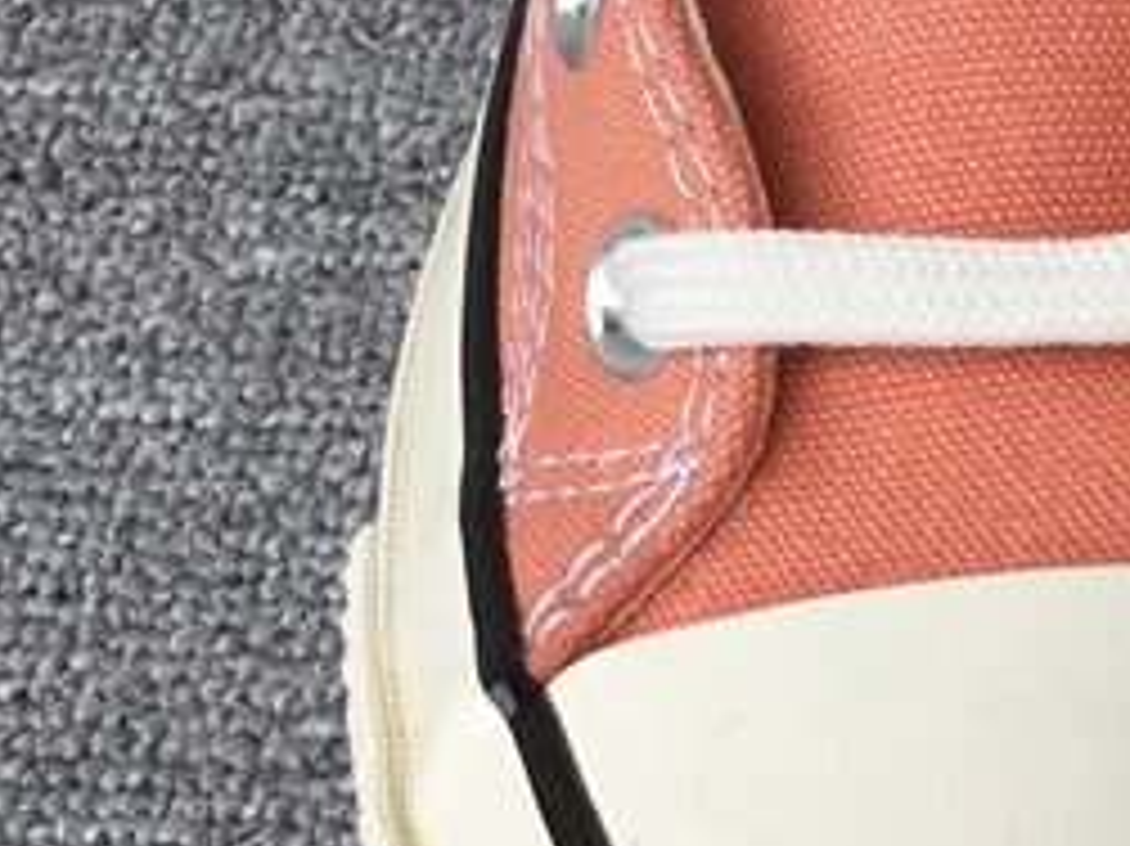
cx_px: 1612
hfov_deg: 18.0
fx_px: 3230
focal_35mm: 99
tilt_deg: -52.4
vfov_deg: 14.9
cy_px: 468
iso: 25
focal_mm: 3.3
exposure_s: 1/416
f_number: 2.4
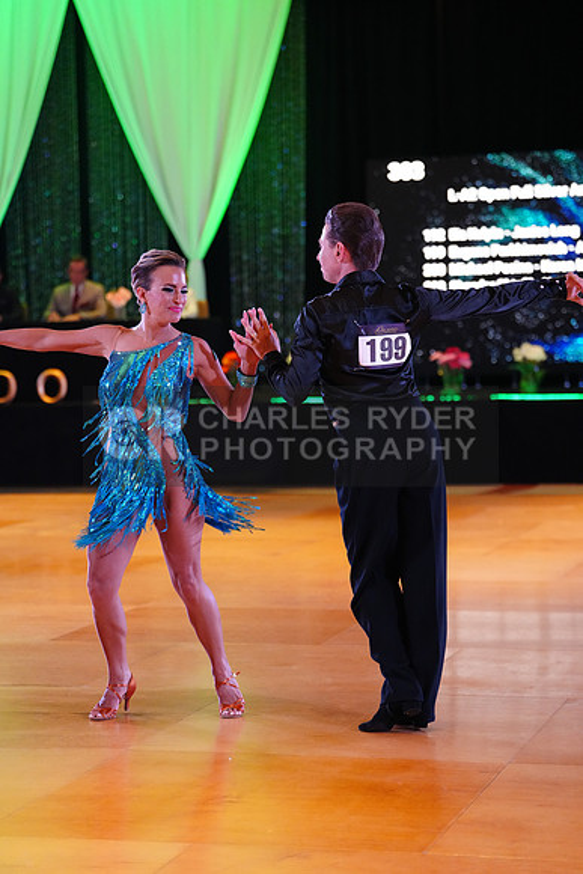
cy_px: 437
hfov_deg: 14.9
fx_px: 2233
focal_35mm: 92
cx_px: 292
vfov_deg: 22.1
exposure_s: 1/400
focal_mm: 92
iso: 5000
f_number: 2.8
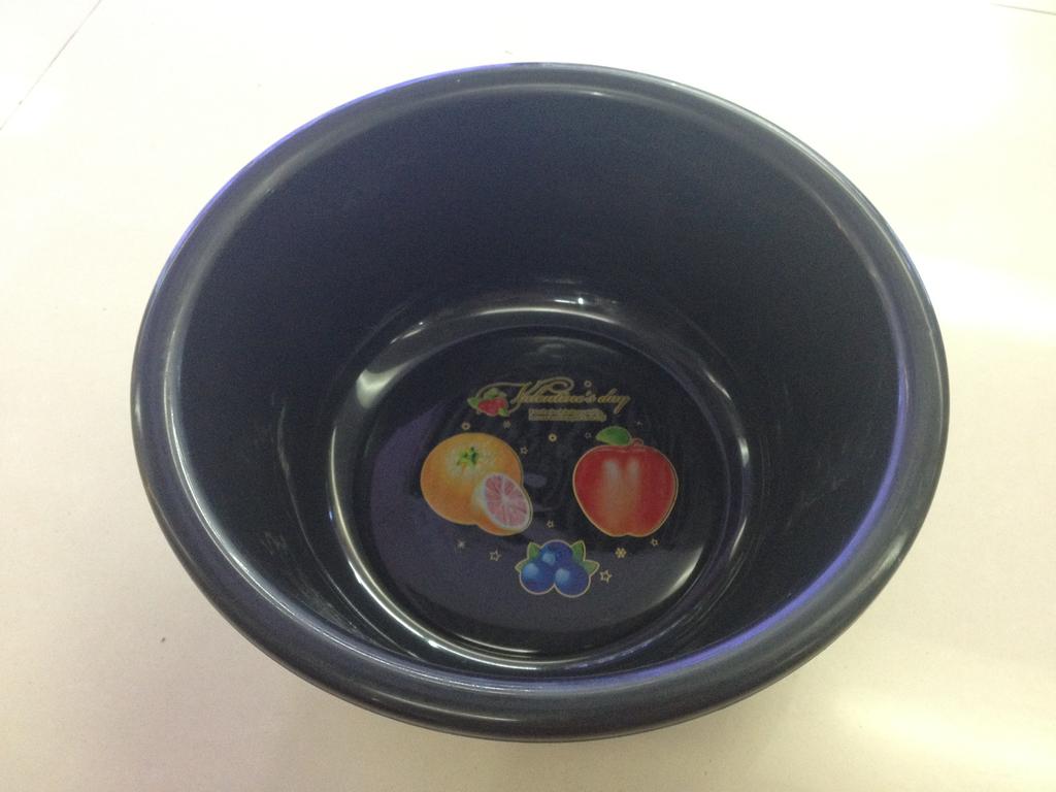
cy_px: 396
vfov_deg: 40.7
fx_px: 1068
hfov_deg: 52.6
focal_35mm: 35
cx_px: 528
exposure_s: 1/20
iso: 320
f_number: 2.4
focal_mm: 4.28
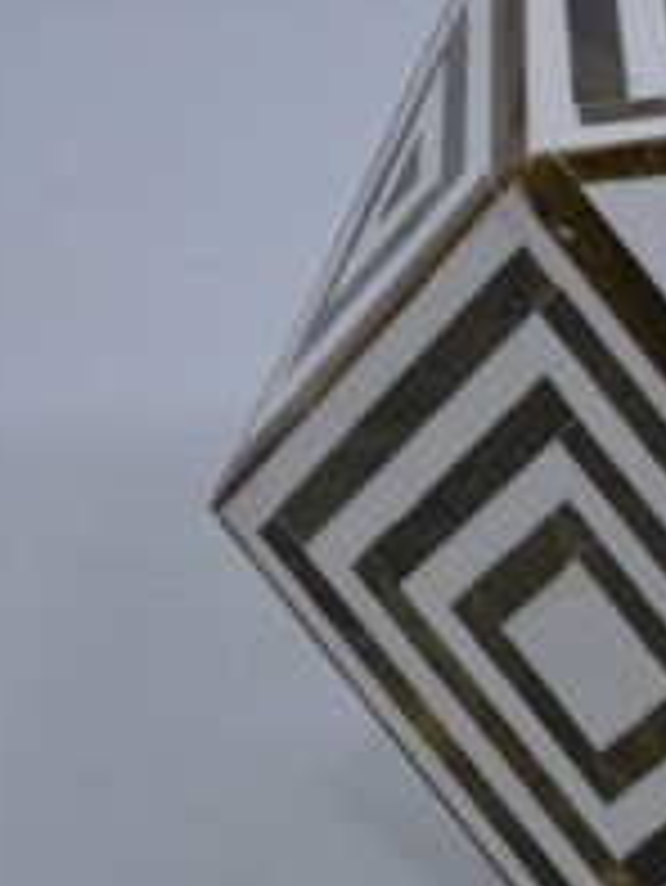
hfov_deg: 12.2
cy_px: 461
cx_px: 1318
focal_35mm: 108
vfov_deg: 18.2
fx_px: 2768
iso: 500
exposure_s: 1/125
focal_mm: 37
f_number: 9
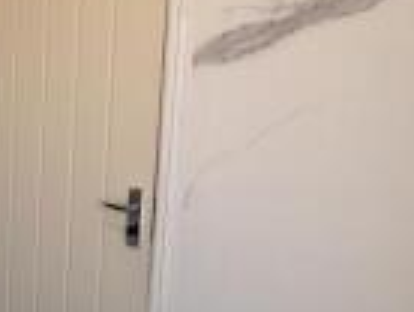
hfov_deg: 28.5
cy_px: 182
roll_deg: -0.4
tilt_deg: -9.9
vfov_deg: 24.9
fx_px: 707
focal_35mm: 59
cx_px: -80
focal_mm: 2.22
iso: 40
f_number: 2.2
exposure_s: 1/100
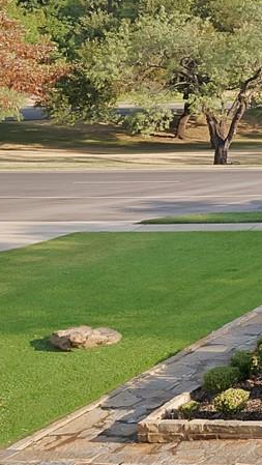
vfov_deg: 34.8
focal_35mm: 56
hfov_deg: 13.1
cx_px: 696
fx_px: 691
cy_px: 37
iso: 640
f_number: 9
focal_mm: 12
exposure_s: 1/125
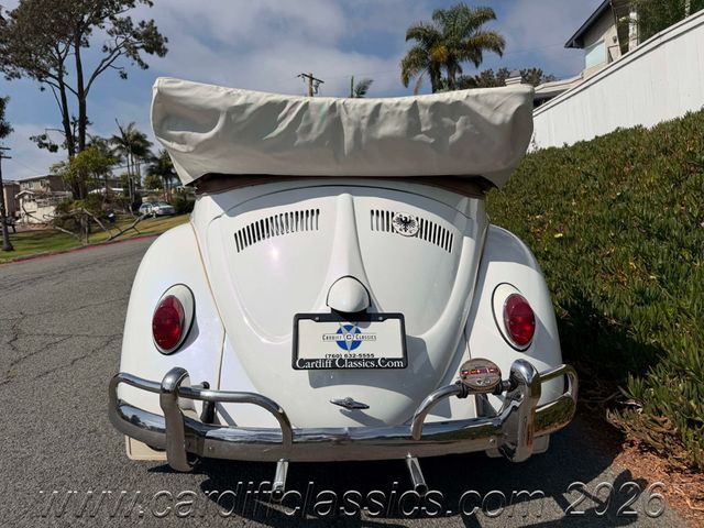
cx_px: 352
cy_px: 264
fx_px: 488
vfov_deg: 56.8
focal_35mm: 24
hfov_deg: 71.6
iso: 80
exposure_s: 1/14286
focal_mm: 6.76
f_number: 1.78
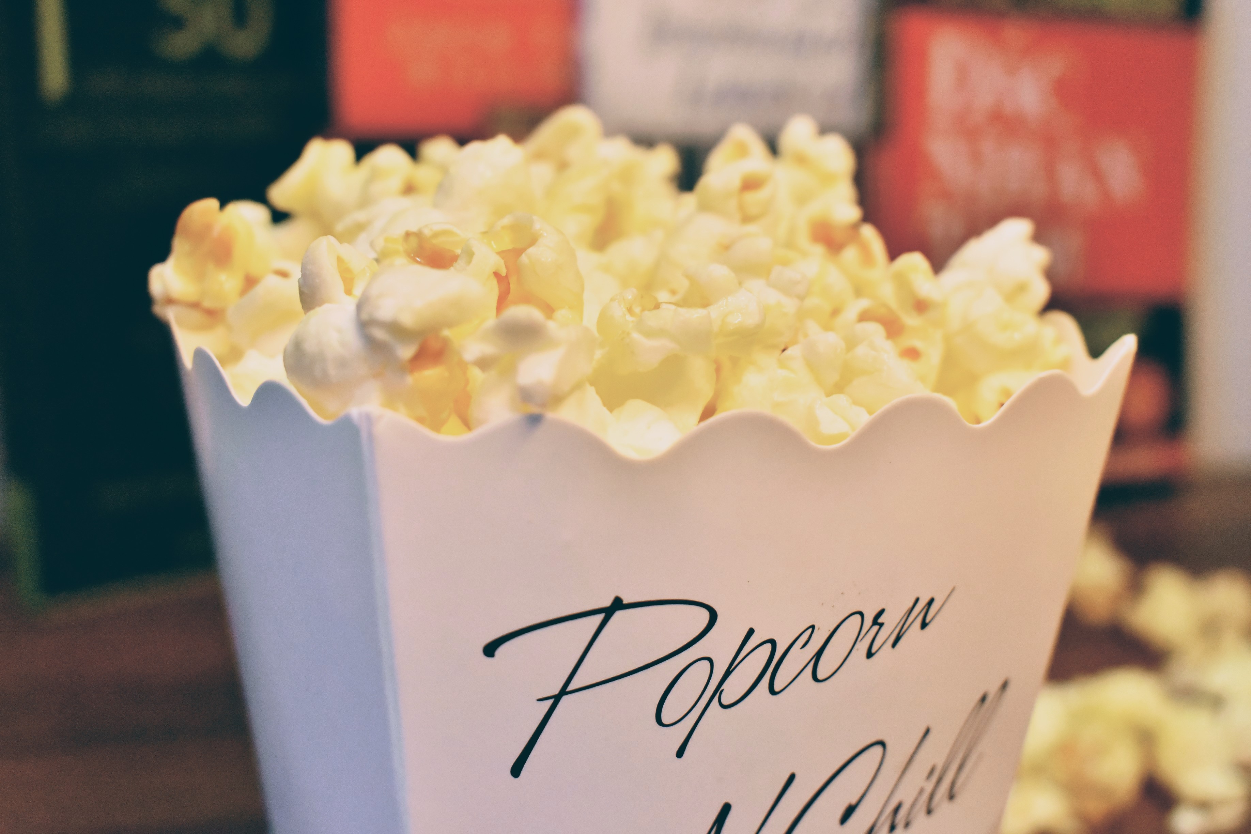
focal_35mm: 46
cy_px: 417
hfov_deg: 42.3
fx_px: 1616
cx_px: 626
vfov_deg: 28.9
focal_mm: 31
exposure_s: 1/160
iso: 2800
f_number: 5.6
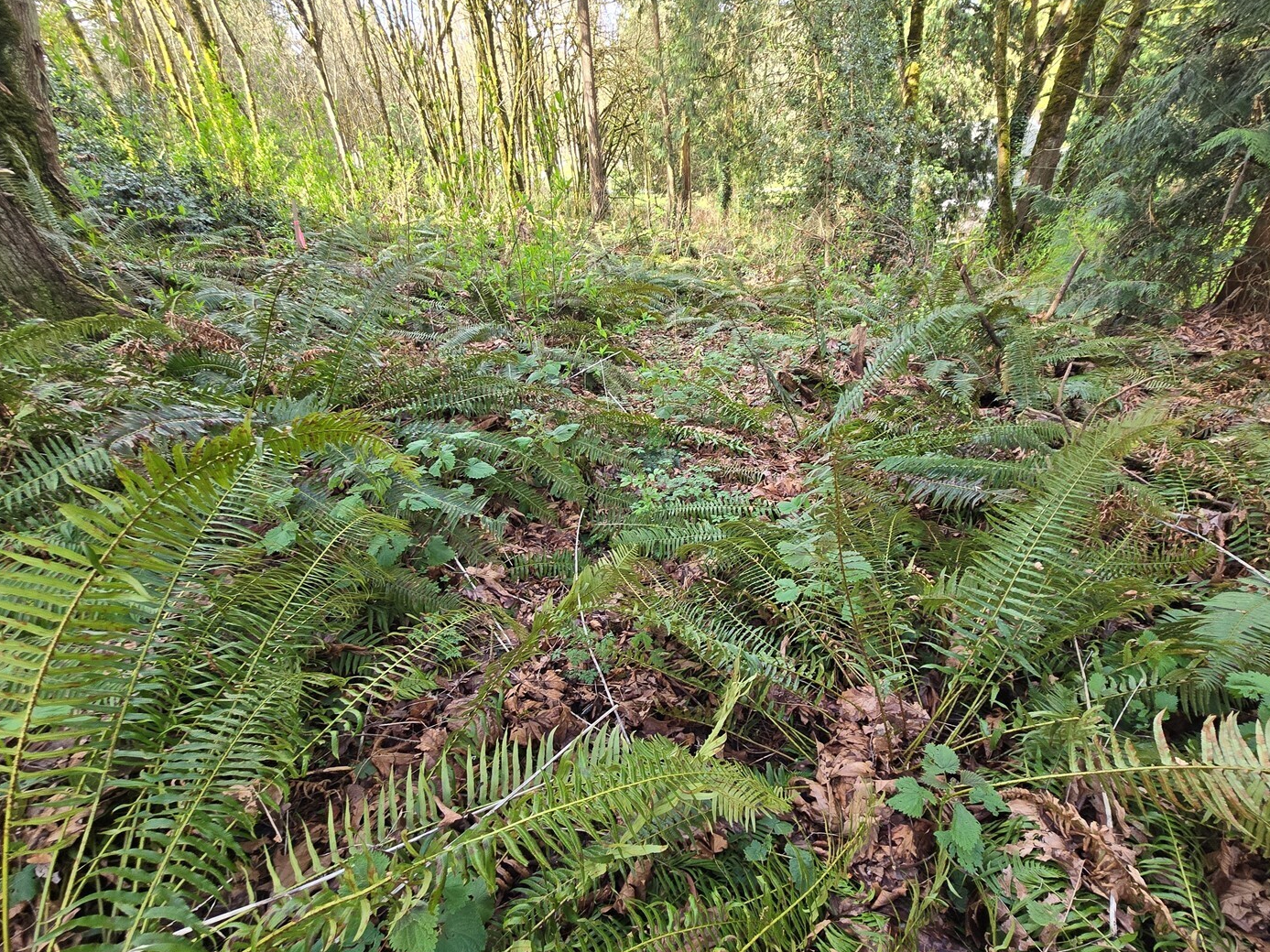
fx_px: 550
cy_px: 498
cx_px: 668
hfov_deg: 98.1
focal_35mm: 15
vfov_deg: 81.7
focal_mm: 2.2
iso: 80
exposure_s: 1/120
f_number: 2.2
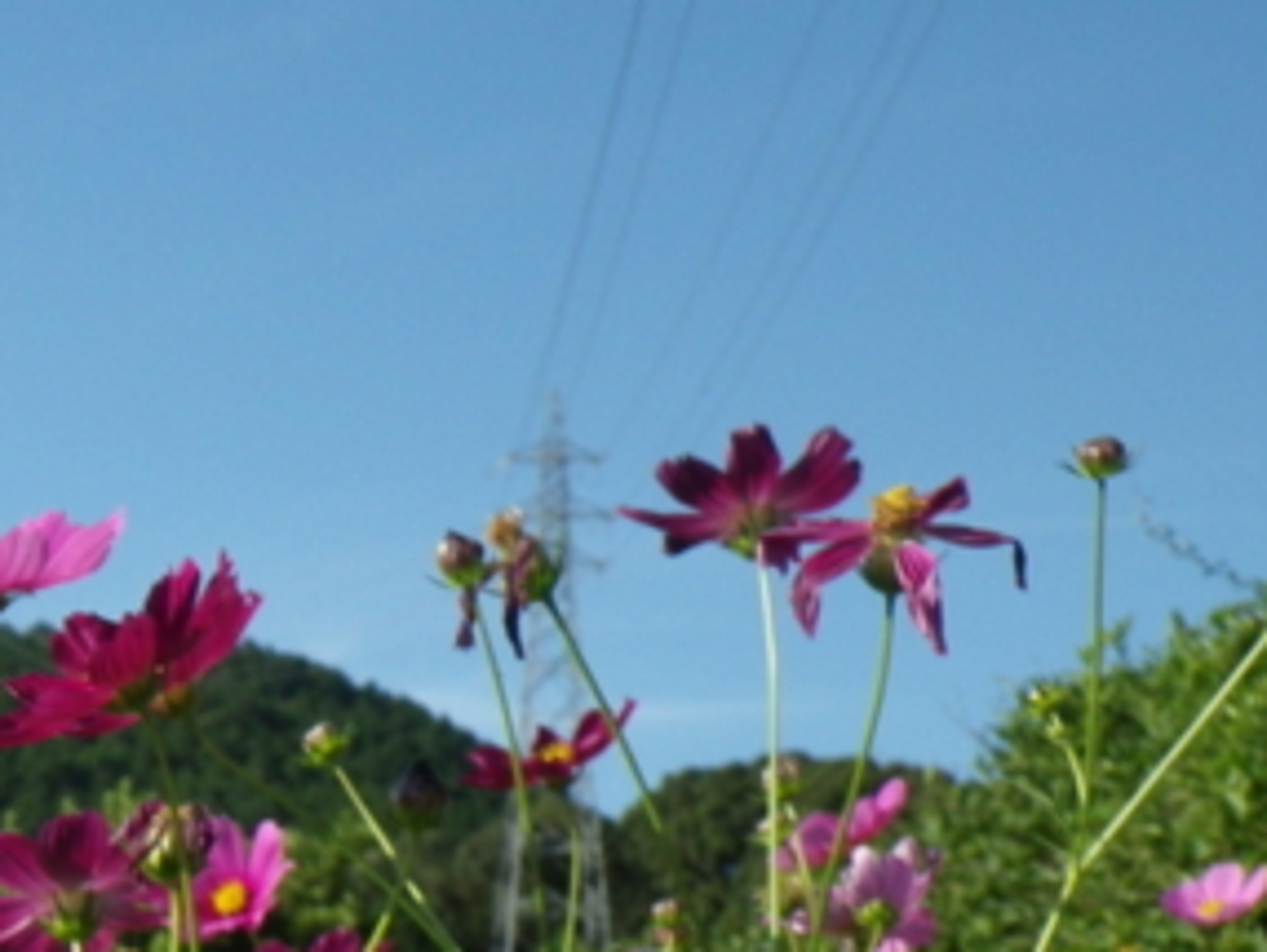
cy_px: 1227
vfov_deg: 14.9
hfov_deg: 19.5
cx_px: -244
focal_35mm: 95
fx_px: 3480
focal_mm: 6.1
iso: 80
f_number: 4.6
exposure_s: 1/320
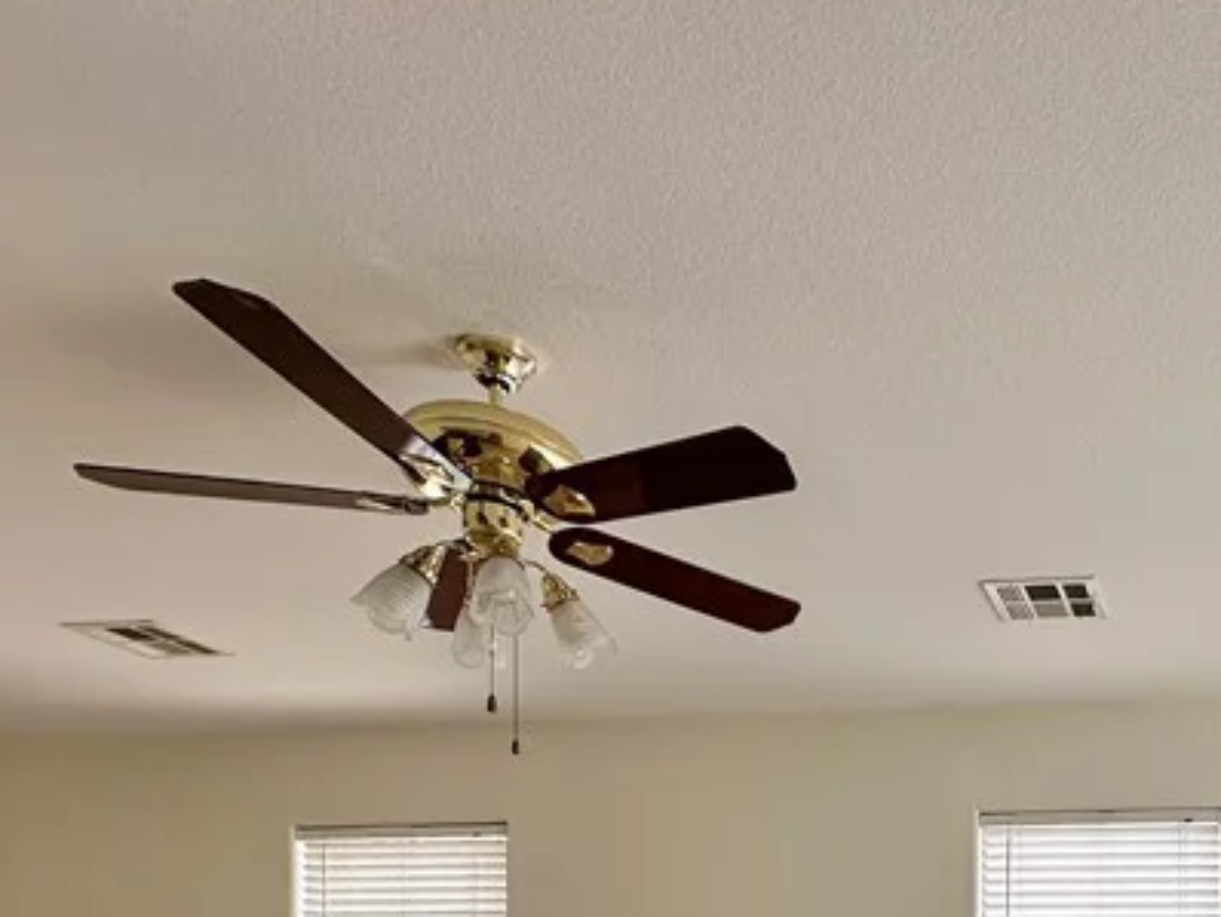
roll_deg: -0.3
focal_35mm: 36
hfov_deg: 46.4
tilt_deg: +0.0
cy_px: 1086
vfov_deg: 33.0
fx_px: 1271
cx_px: 1098
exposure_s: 1/163
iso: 40
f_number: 2.2
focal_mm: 2.22
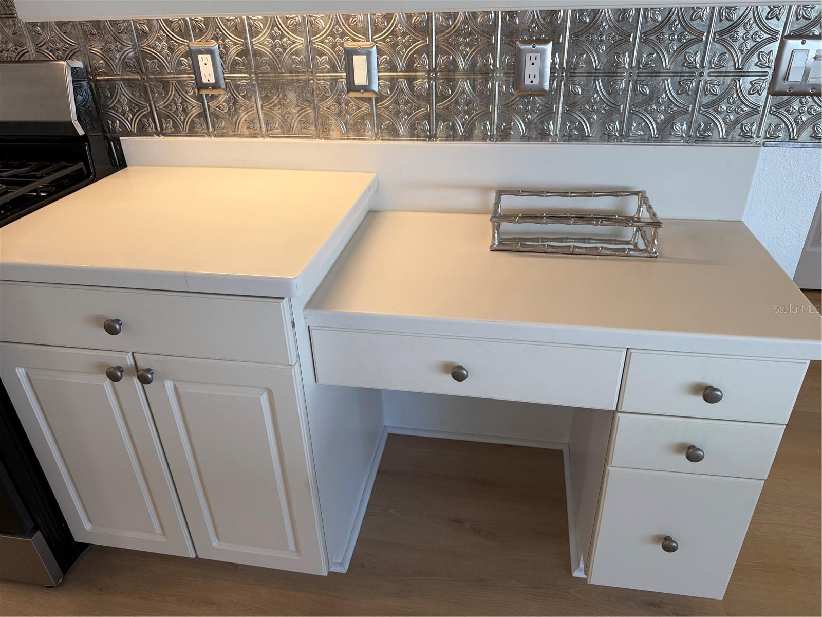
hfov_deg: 71.6
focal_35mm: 24
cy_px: 308
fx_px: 570
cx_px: 411
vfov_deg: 56.8
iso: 64
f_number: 1.78
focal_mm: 6.76
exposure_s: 1/120
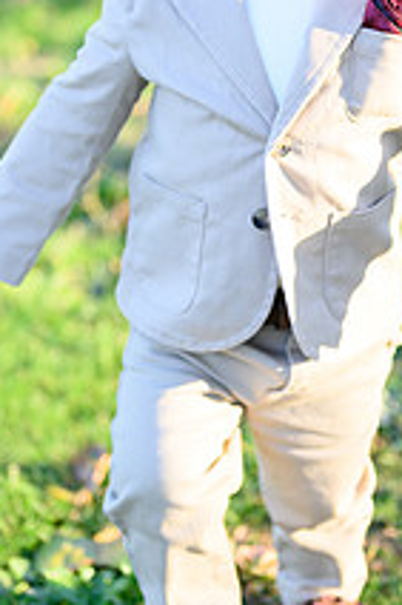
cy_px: 251
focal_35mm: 106
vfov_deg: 19.3
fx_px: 1778
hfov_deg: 12.9
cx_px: 241
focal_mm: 50
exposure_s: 1/800
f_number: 2
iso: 320
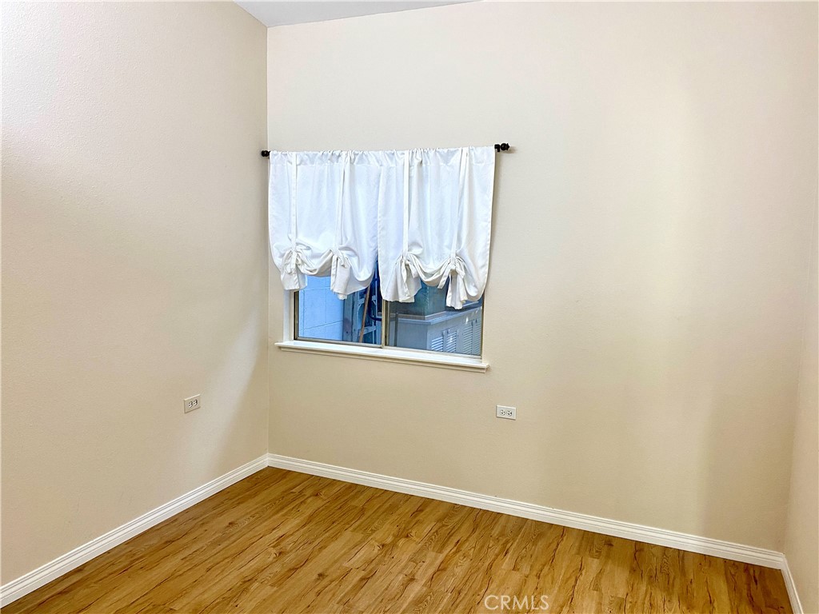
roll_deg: -1.7
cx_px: 410
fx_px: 615
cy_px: 307
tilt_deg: -6.1
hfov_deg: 67.3
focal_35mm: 26
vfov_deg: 53.1
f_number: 1.8
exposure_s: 1/60
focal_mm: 4.25
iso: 125
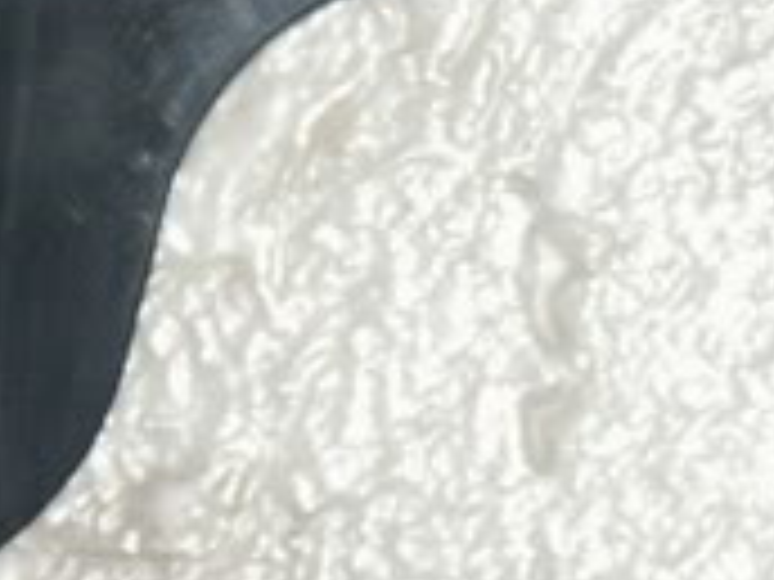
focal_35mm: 682
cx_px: 972
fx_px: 15249
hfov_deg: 2.9
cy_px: -256
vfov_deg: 2.2
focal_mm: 37.21
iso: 200
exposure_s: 1/125
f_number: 4
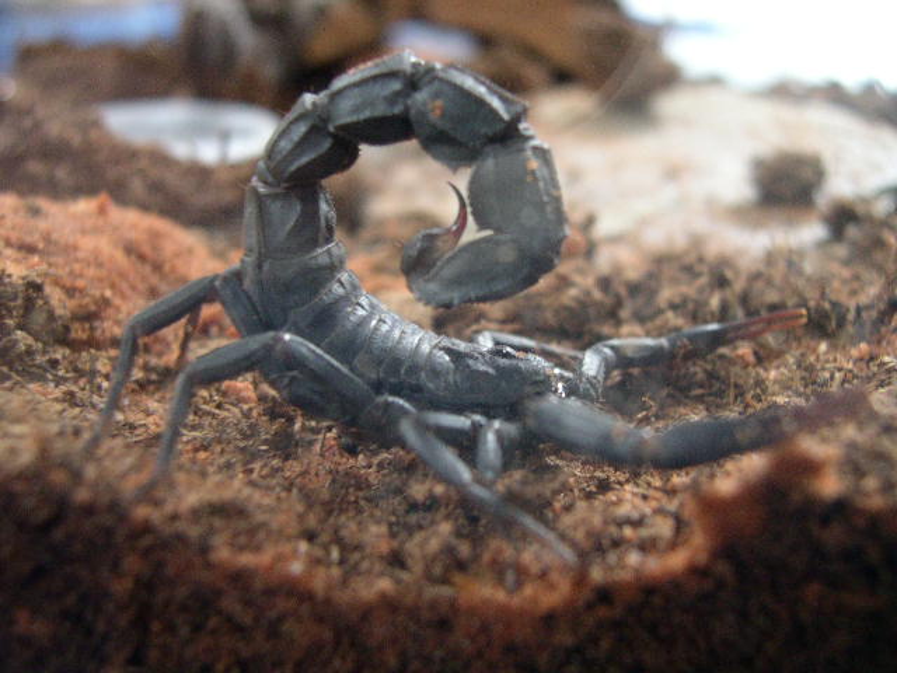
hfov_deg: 49.0
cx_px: 448
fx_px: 985
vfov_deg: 37.7
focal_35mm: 38
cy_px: 336
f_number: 2.8
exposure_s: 1/3
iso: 400
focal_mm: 8
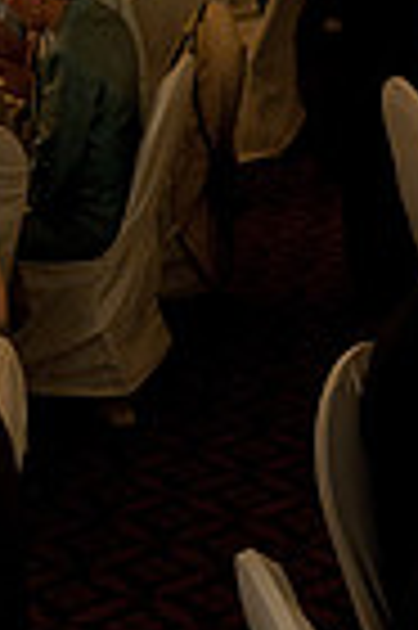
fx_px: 2462
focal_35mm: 141
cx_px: 294
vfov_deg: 14.2
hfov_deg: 9.7
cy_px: -99
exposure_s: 1/40
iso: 3200
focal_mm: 44
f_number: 4
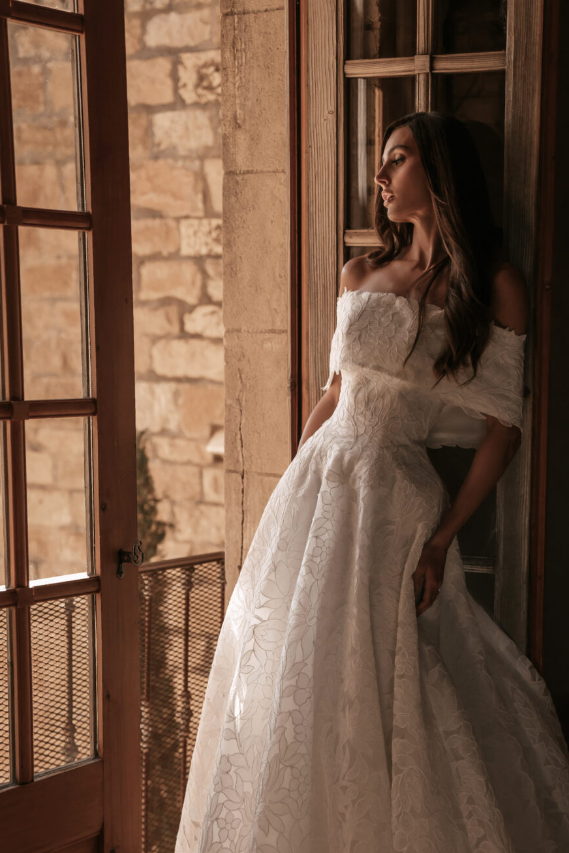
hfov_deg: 19.6
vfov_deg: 29.0
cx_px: 414
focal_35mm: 69
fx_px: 1636
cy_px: 570
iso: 500
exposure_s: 1/1600
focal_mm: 47
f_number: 2.2
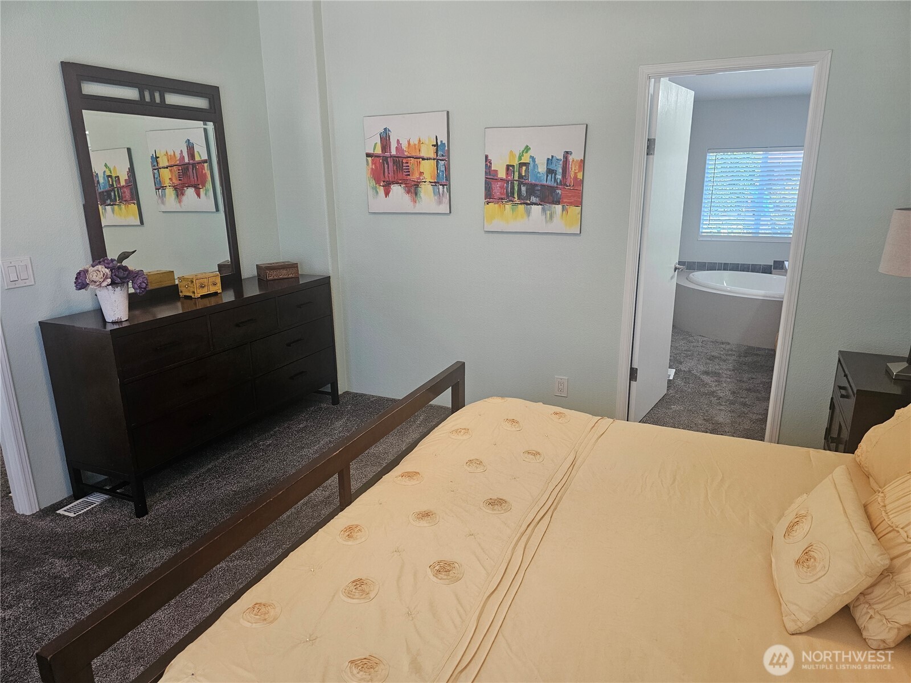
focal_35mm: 23
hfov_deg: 73.9
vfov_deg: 58.9
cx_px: 456
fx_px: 605
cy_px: 342
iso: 200
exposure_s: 1/120
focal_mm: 6.3
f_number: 1.7
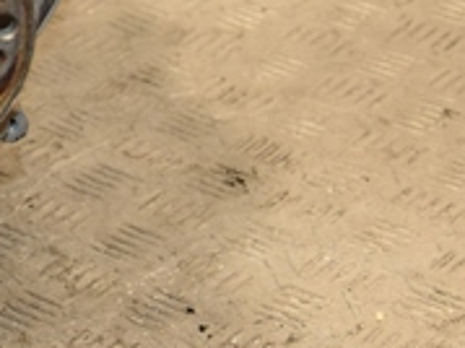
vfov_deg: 8.1
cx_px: -330
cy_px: -39
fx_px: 2426
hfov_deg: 10.4
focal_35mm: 181
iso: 800
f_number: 5
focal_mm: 35
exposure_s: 1/125
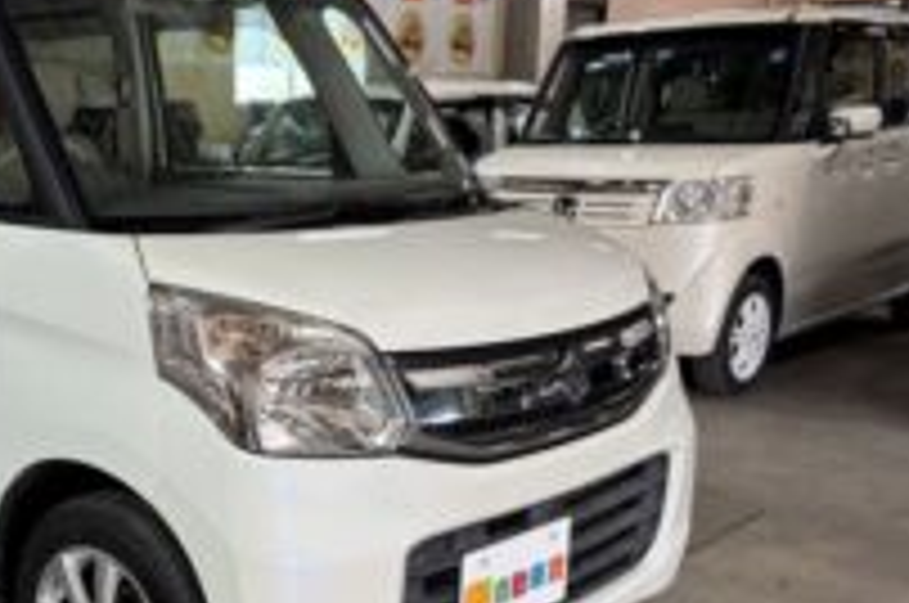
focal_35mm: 47
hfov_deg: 39.8
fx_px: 1185
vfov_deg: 28.2
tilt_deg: -13.7
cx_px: 148
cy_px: 448
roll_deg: +1.6
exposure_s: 1/50
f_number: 1.6
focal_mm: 5.96
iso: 80
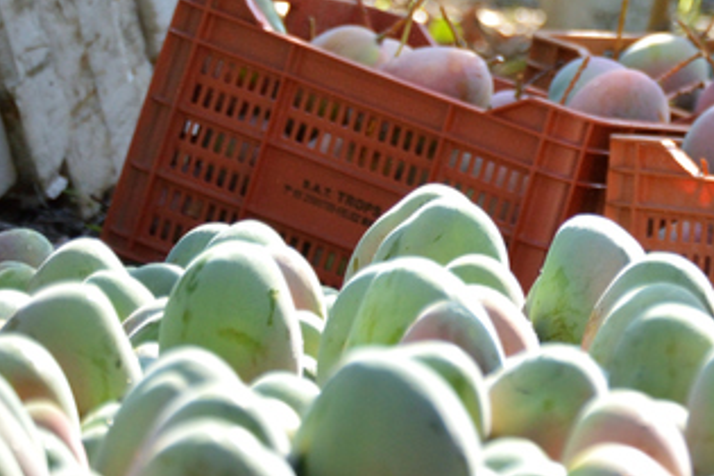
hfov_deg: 6.0
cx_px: 760
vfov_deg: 4.0
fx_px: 6842
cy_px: 129
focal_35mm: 345
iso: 800
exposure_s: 1/1000
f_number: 5.6
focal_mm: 100
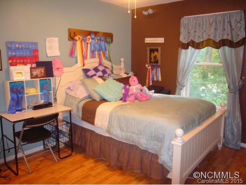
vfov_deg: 49.8
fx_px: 199
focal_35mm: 28
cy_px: 92
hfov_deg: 63.4
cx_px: 123
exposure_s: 1/8
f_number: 2.8
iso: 200
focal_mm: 4.6
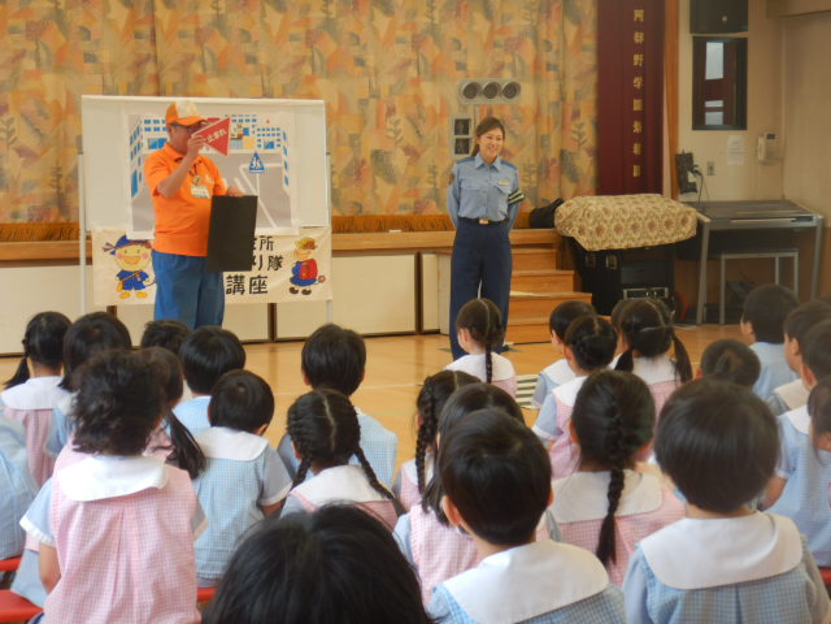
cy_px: 312
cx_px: 416
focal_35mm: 72
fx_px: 1728
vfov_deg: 20.4
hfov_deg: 27.0
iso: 160
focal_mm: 13
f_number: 4.5
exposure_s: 1/30
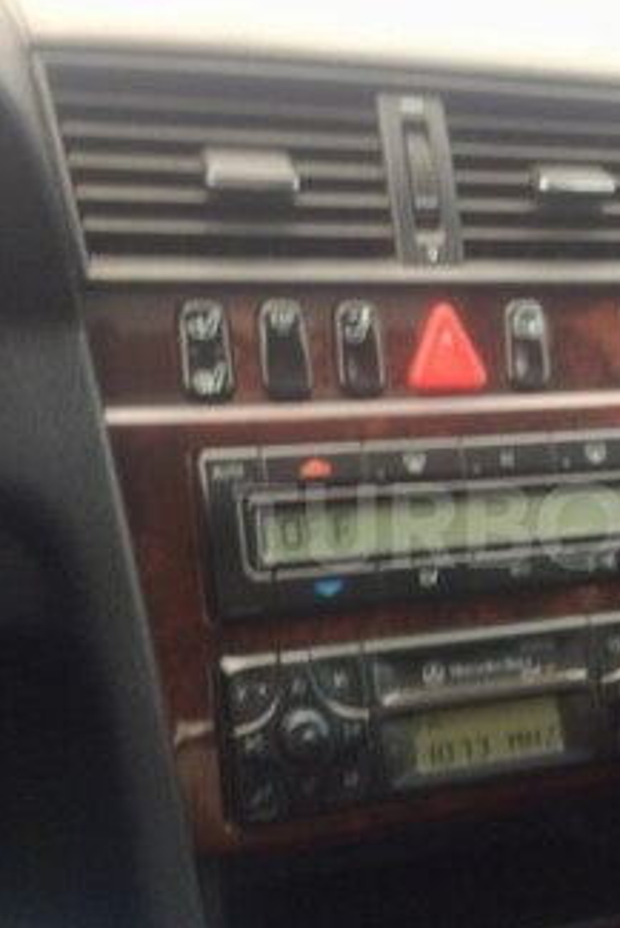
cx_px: 526
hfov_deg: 28.4
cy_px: 525
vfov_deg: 42.6
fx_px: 1187
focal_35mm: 46
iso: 32
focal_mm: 4.15
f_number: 2.2
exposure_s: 1/111
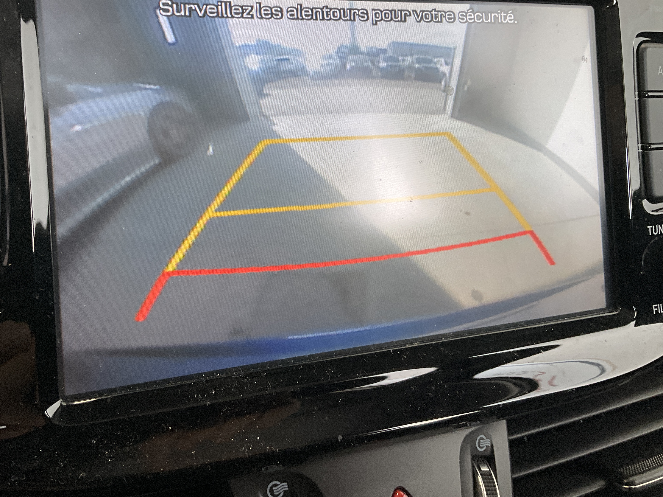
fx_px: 728
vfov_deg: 37.4
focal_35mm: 38
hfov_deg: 48.7
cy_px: 178
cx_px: 271
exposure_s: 1/60
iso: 40
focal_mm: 3
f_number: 1.8
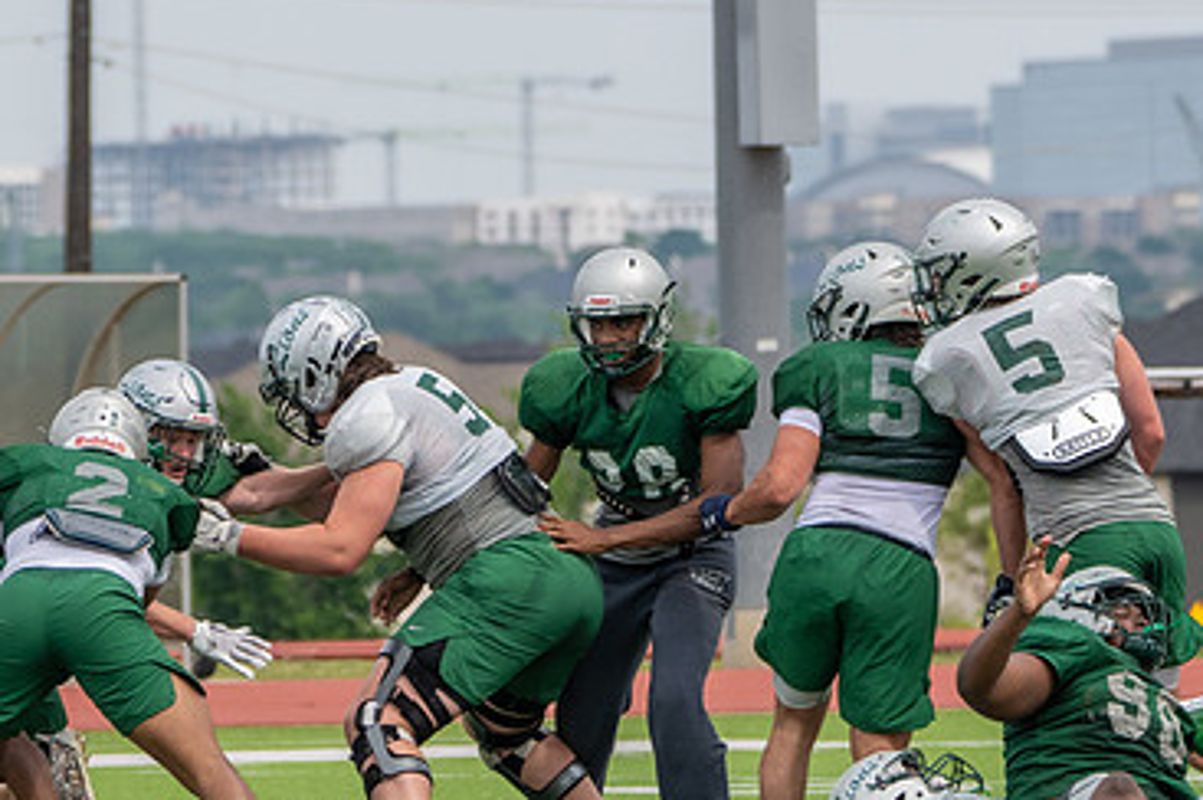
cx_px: 48
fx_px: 15057
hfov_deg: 4.6
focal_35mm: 451
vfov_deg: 3.0
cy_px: 349
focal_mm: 175
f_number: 5.6
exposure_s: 1/1250
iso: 320
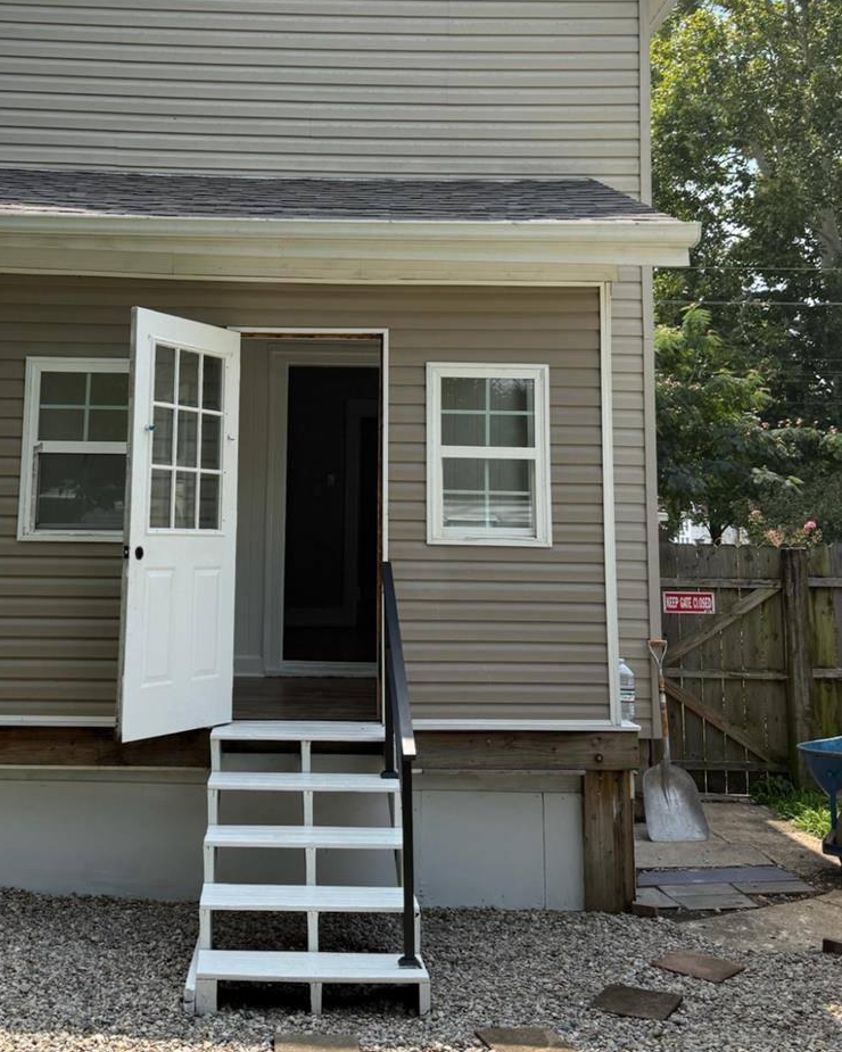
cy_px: 375
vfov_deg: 47.4
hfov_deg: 38.9
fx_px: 1184
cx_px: 316
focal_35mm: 38
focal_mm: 6.76
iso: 100
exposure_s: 1/4167
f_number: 1.78
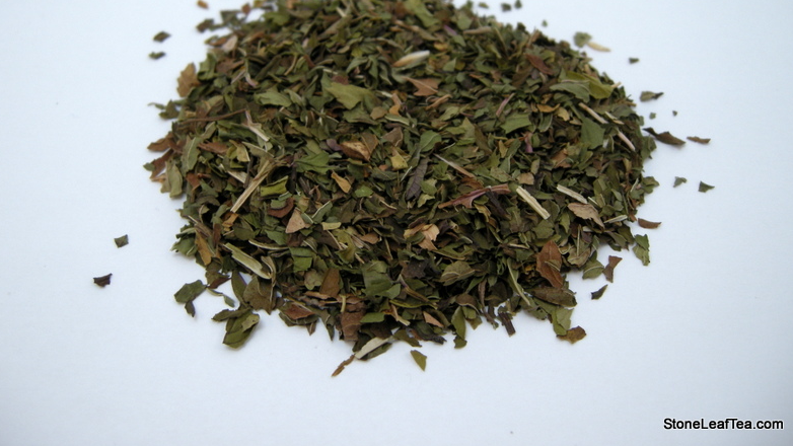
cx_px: 399
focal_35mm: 39
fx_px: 820
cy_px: 145
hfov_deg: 51.6
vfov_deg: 30.2
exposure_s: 1/66.6
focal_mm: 7.5
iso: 64
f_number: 3
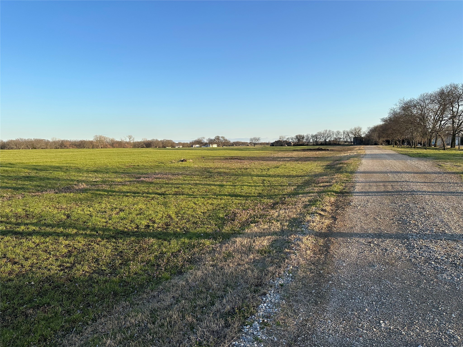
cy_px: 174
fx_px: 321
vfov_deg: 56.8
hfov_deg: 71.6
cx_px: 232
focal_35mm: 24
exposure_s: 1/2110
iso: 80
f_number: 1.78
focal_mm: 6.86
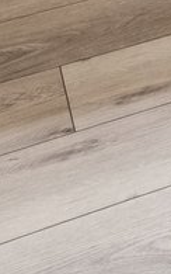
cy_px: -611
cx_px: 784
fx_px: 1274
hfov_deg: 5.9
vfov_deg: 9.2
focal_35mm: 171
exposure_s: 1/5
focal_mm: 16
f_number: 8
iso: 400
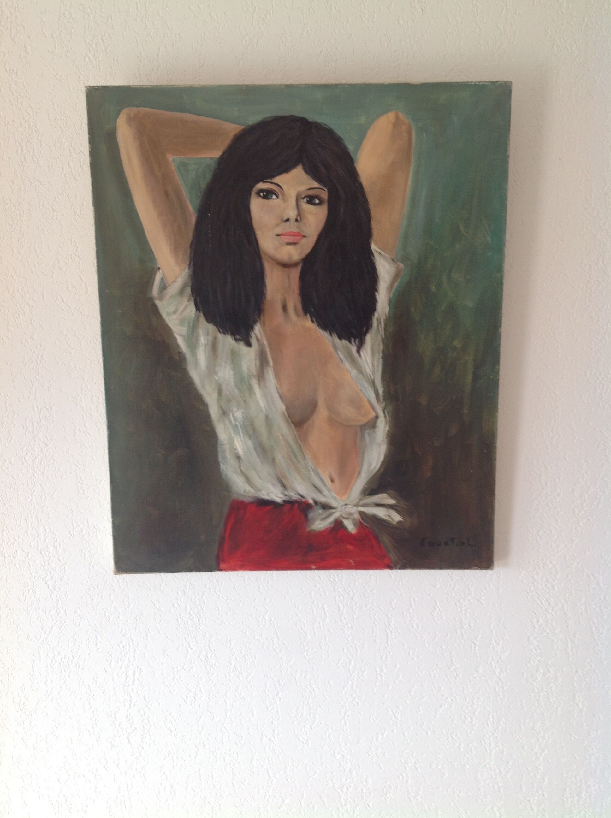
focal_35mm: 35
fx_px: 826
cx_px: 306
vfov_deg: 52.7
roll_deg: +0.4
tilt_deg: -4.8
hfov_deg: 40.6
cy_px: 409
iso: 50
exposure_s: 1/24
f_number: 2.4
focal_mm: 4.28
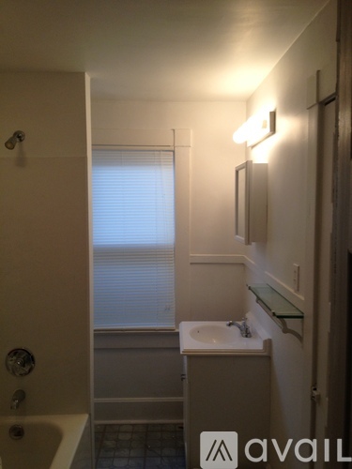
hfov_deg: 40.7
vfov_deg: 52.6
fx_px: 475
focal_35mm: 35
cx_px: 176
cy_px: 234
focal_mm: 4.28
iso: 100
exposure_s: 1/120
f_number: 2.4
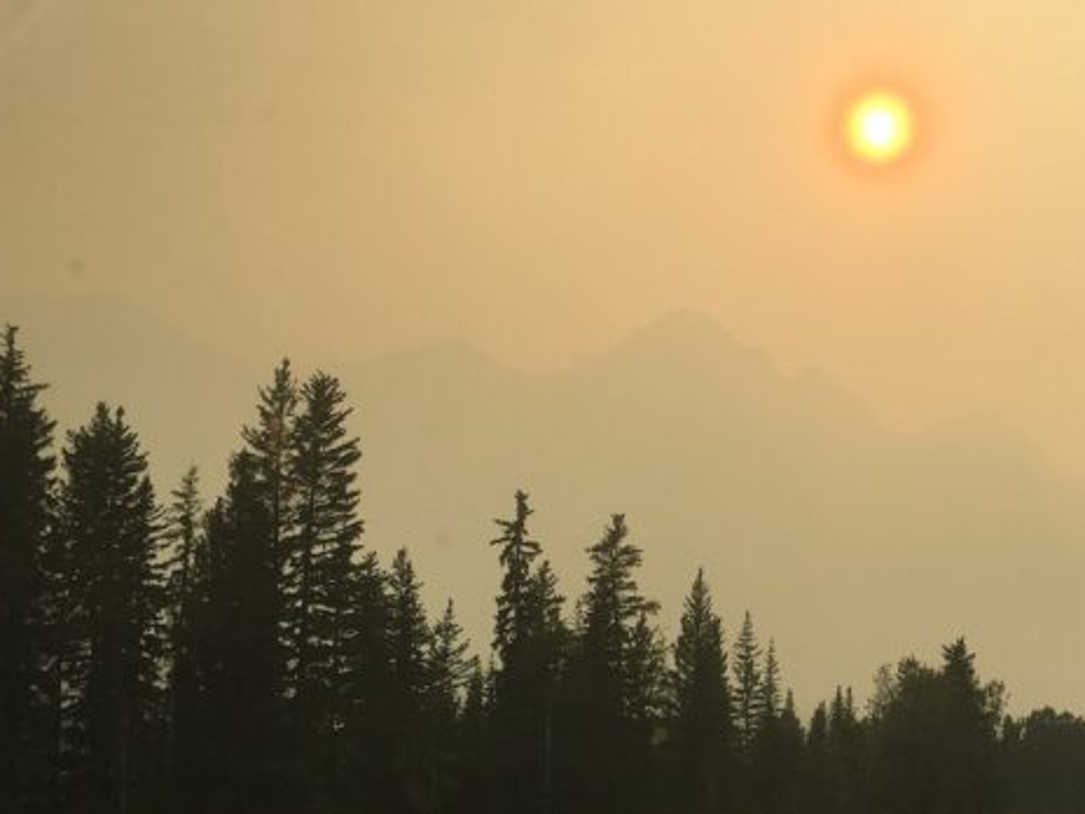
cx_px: 795
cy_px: 465
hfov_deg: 37.4
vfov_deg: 29.1
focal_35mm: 50
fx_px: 1567
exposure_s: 1/938
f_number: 2.2
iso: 25
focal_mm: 4.15
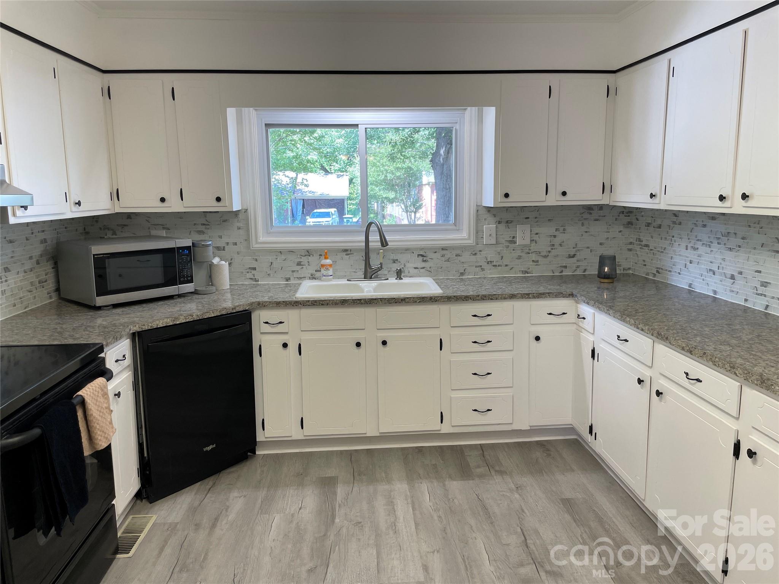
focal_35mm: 26
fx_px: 585
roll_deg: +0.8
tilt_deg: -8.6
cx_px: 390
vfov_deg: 53.1
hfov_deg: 67.3
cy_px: 292
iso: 80
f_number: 1.6
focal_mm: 4.2
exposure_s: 1/120
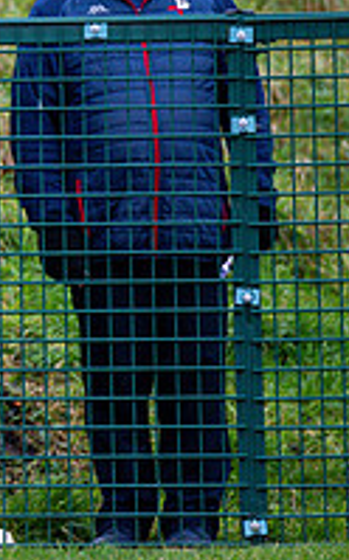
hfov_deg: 1.5
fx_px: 13604
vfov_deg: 2.4
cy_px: 91
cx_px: -326
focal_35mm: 892
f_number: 2.8
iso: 1400
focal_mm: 300
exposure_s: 1/640
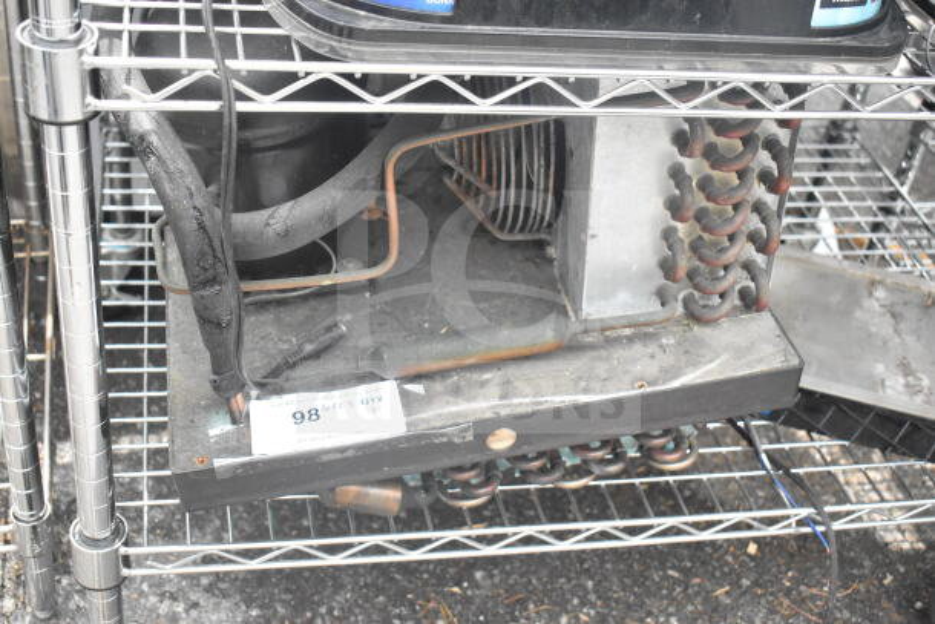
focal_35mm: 45
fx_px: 1169
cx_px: 468
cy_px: 312
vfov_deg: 29.9
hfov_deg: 43.6
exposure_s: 1/4000
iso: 5600
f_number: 4.2
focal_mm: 30
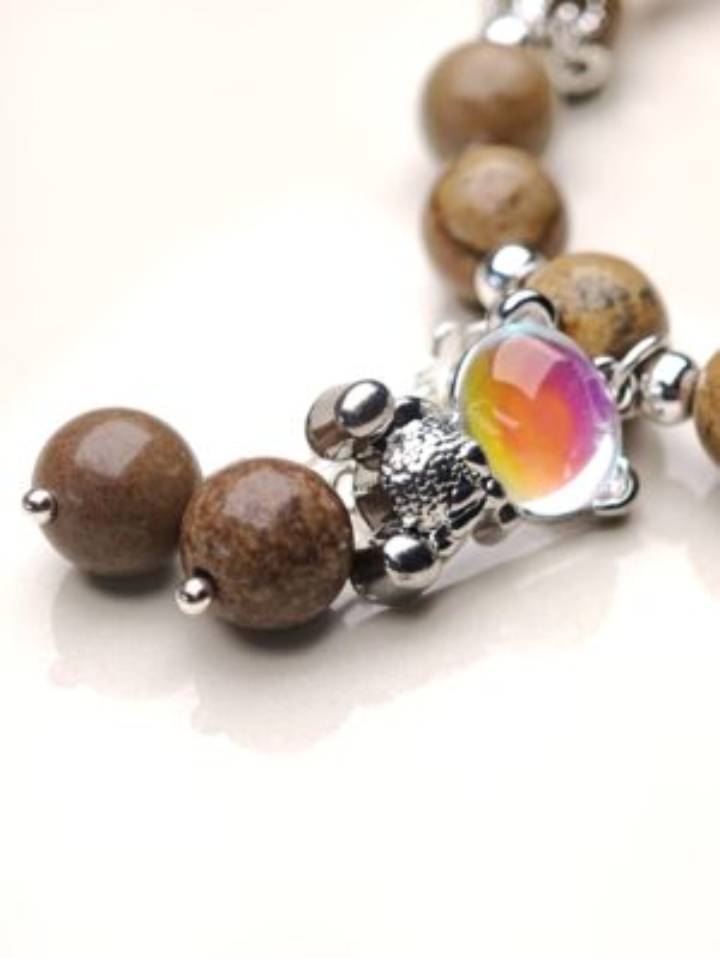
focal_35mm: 100
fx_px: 2773
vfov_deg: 19.6
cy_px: 480
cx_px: 360
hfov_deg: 14.8
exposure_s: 1/1509
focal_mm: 11.5
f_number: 1.8
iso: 160
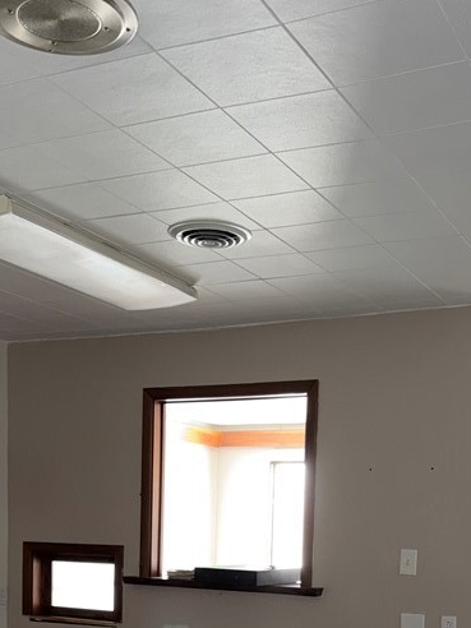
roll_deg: -1.5
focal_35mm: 50
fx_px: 907
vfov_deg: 35.5
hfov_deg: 29.1
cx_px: 232
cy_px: 586
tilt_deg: -4.5
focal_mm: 6.76
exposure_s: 1/6
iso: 160
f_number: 1.78
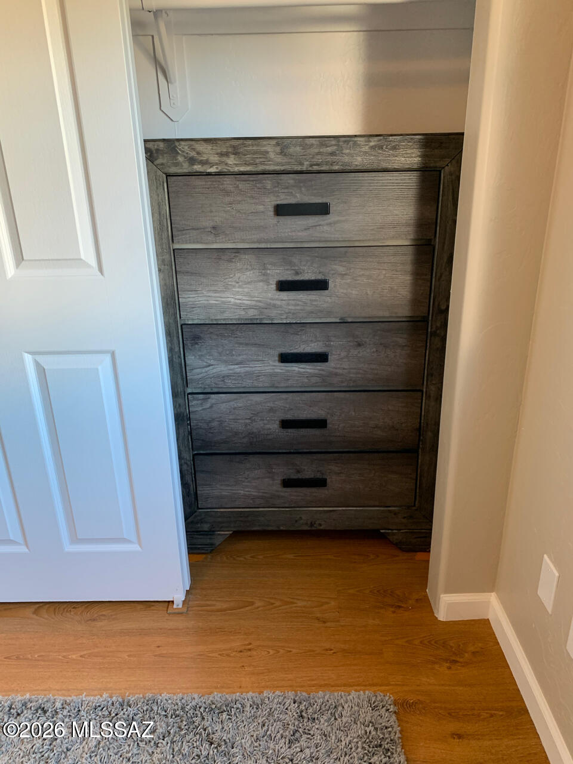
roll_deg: -0.2
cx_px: 286
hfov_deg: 53.1
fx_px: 574
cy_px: 382
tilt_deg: -23.5
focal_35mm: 26
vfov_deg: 67.3
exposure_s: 1/60
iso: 160
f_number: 1.8
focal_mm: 4.25
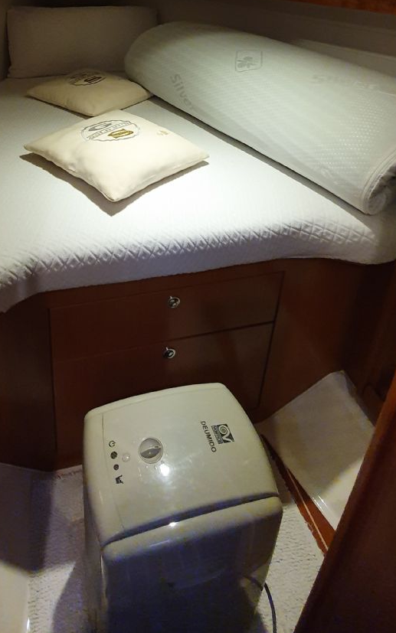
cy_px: 113
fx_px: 414
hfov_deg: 50.2
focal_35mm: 24
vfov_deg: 66.7
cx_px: 134
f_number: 2.2
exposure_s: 1/33
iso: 400
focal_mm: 1.8
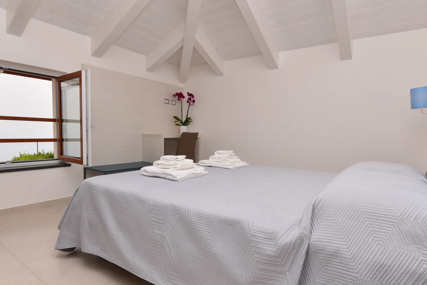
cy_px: 153
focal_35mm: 20
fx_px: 237
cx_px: 213
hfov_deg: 83.9
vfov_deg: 61.9
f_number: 11
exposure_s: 1/160
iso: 200
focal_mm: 15
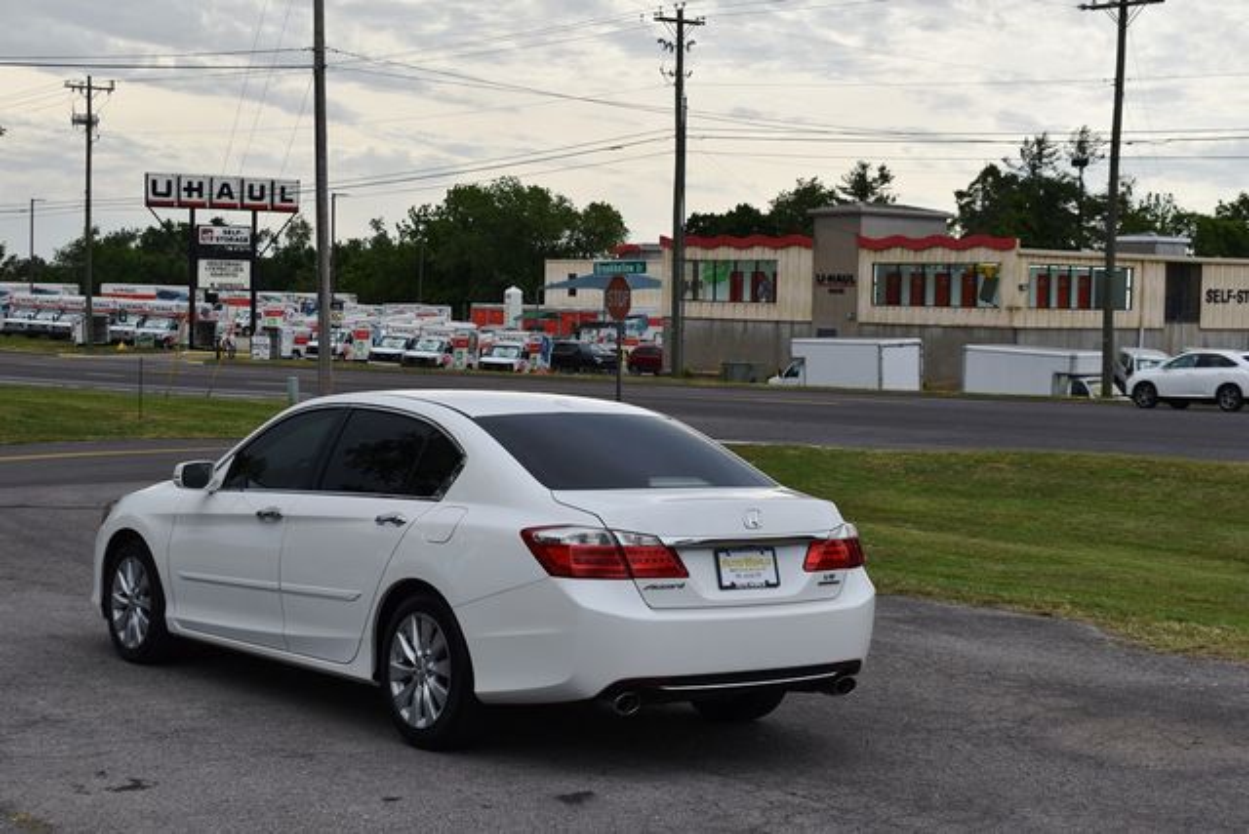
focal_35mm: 60
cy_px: 417
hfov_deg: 33.4
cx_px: 624
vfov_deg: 22.6
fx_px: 2082
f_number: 8
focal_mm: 40
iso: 110
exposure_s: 1/250
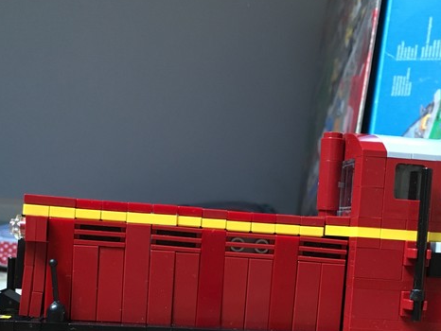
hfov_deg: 34.3
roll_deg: -2.4
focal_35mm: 56
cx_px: 226
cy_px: 276
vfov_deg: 25.6
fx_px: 714
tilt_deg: -3.7
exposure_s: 1/33
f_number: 2.2
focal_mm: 4.15
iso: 200
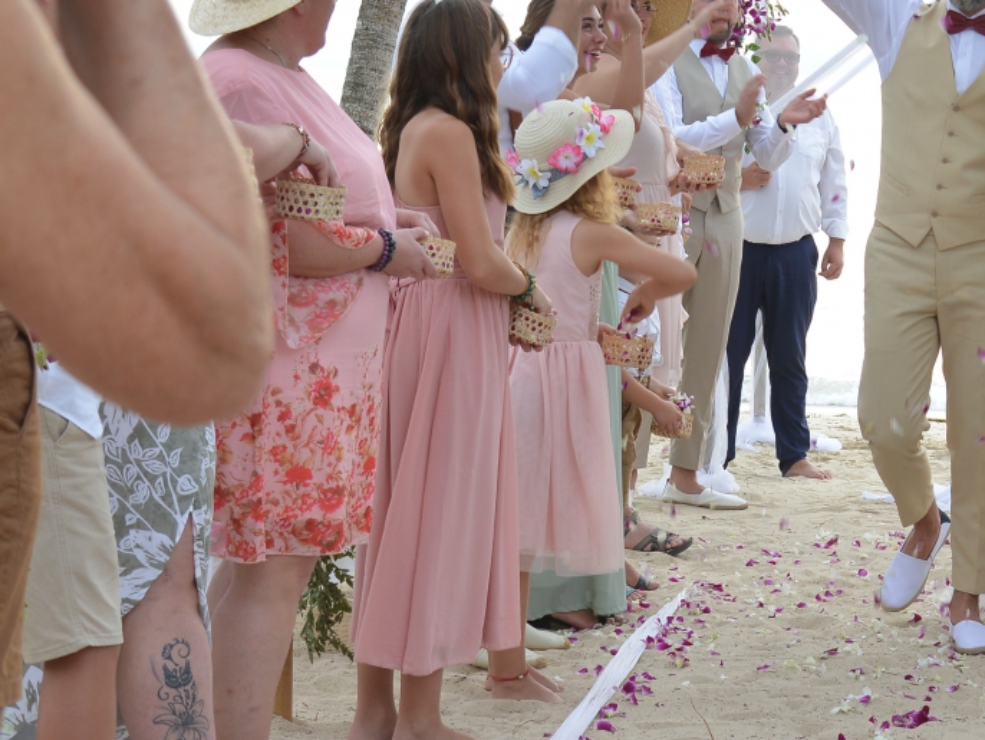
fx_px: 3160
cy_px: 139
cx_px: 1134
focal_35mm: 111
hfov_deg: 17.0
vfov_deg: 13.3
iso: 320
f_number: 5.6
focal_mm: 44
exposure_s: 1/125
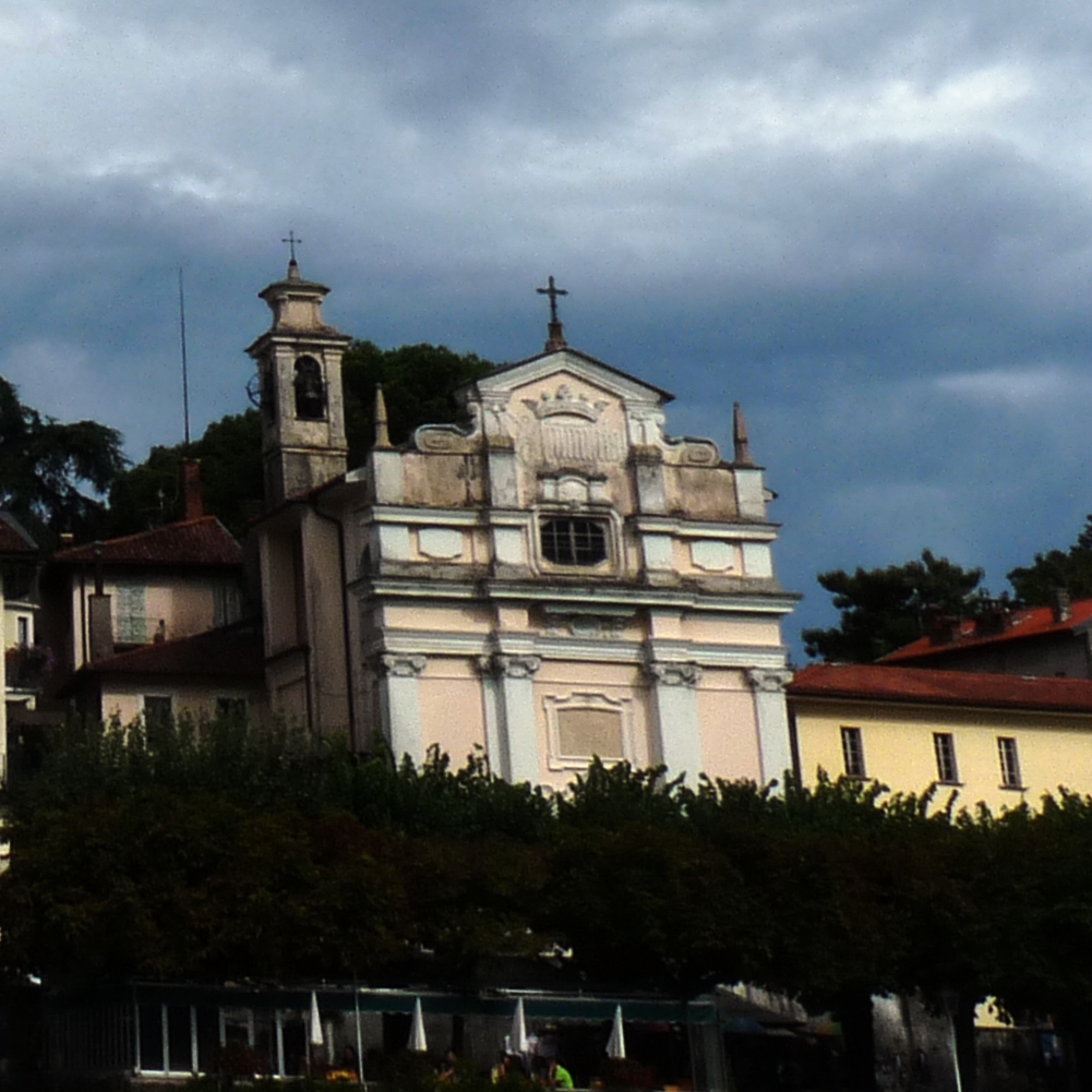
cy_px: -333
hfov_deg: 18.4
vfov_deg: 18.5
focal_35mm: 87
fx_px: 3105
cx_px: -391
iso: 100
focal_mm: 4.8
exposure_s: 1/500
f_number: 7.1
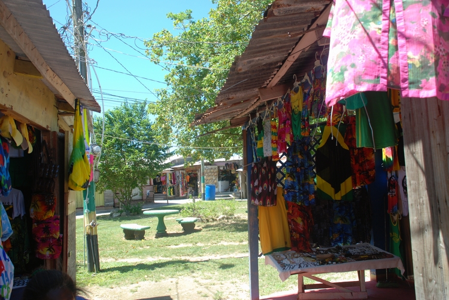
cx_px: 224
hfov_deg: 57.2
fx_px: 412
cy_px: 150
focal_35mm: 33
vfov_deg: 40.1
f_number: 5.6
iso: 125
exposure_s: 1/125
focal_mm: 22
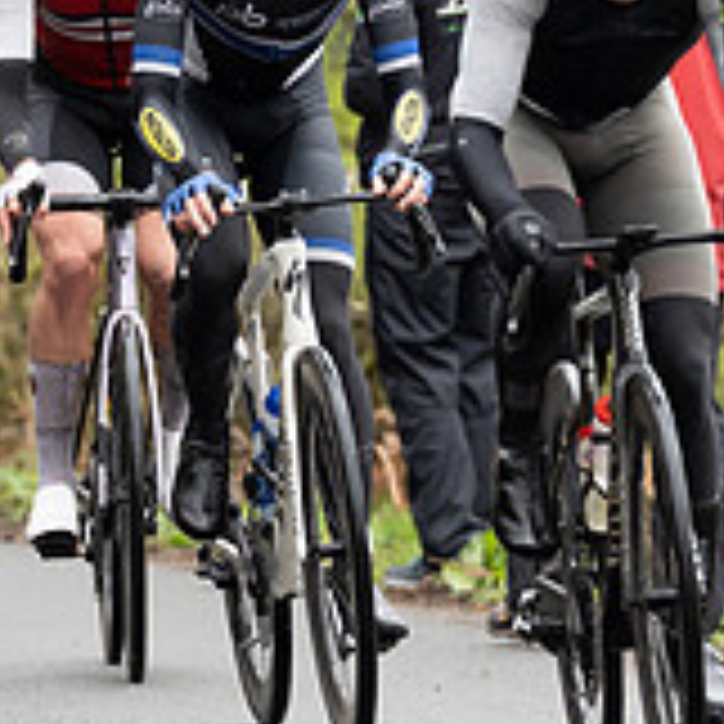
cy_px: -9
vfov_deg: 2.4
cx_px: 267
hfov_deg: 2.4
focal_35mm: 725
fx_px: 17156
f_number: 3.5
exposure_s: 1/1000
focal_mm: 200
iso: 1250
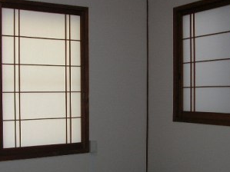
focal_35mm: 57
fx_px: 379
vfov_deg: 25.6
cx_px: 92
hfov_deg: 33.7
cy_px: 107
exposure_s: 1/49
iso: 87
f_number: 2.9
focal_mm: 5.8
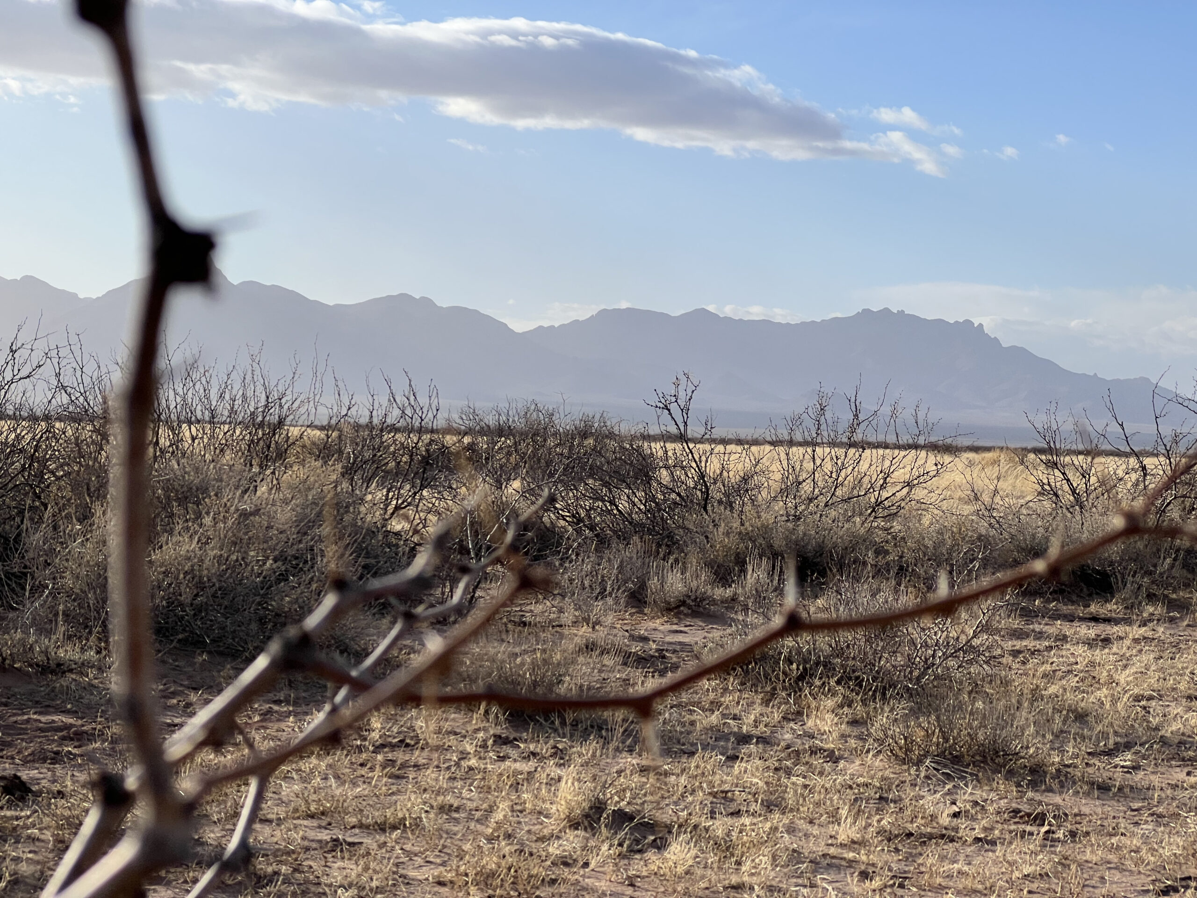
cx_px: 598
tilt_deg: -0.8
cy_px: 449
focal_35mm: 77
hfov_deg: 25.3
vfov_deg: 19.1
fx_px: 2663
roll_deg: -1.4
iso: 32
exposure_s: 1/1488
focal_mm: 9
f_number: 2.8
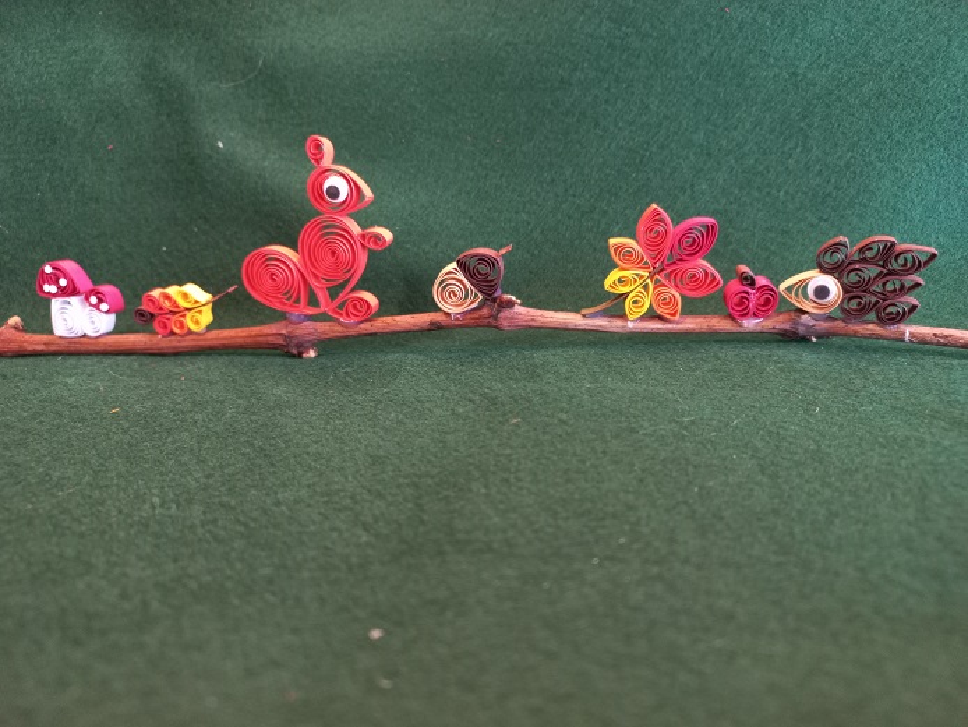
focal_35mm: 25
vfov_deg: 54.9
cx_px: 484
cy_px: 364
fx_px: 699
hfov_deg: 69.4
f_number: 1.8
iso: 500
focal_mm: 4.6
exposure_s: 1/25
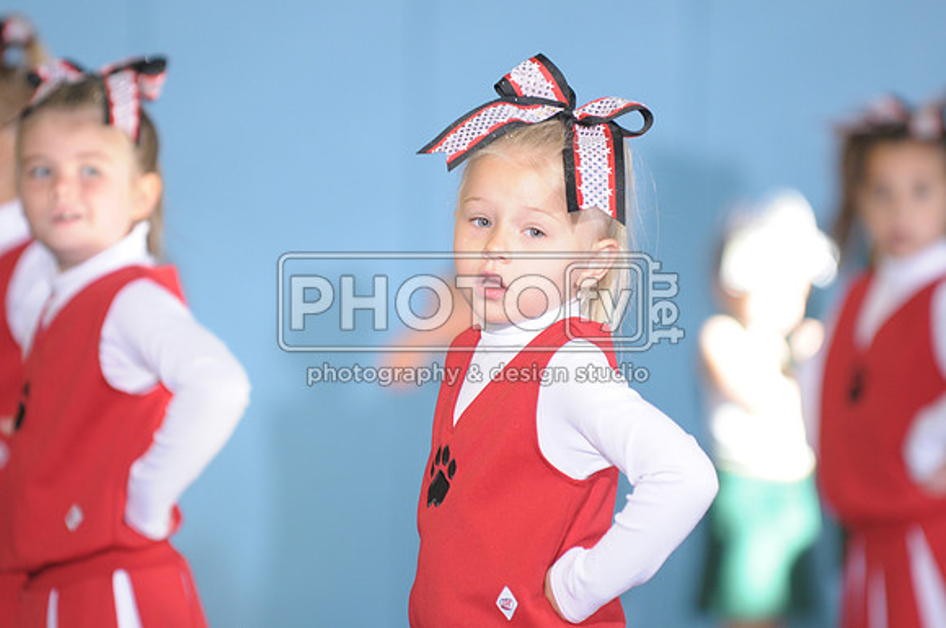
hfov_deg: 6.9
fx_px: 7872
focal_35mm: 300
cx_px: 473
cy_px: 314
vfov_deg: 4.6
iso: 500
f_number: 2.8
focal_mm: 200
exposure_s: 1/125
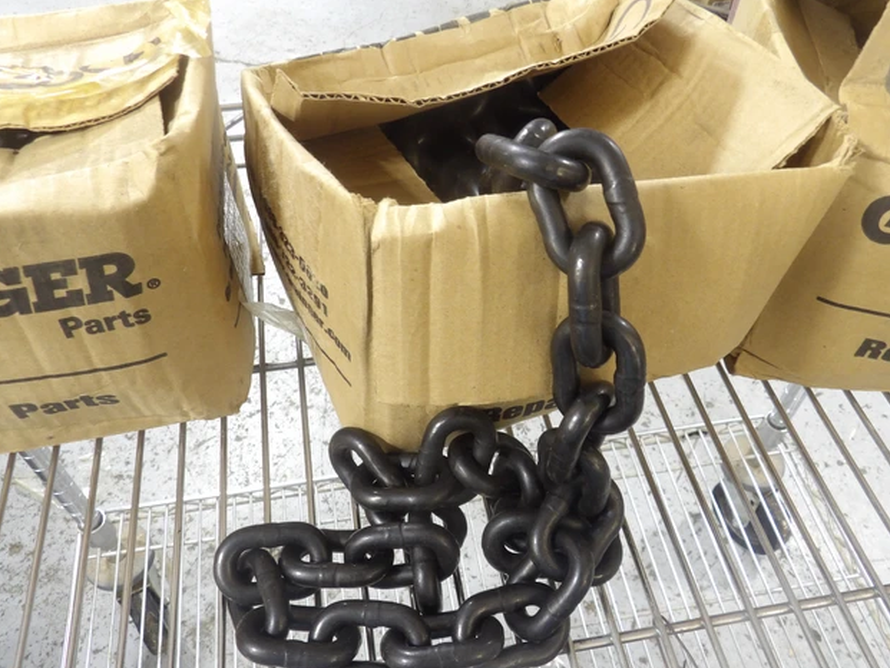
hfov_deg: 61.6
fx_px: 746
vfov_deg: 48.2
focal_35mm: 29
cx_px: 464
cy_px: 353
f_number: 3.2
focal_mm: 4.3
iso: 200
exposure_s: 1/18
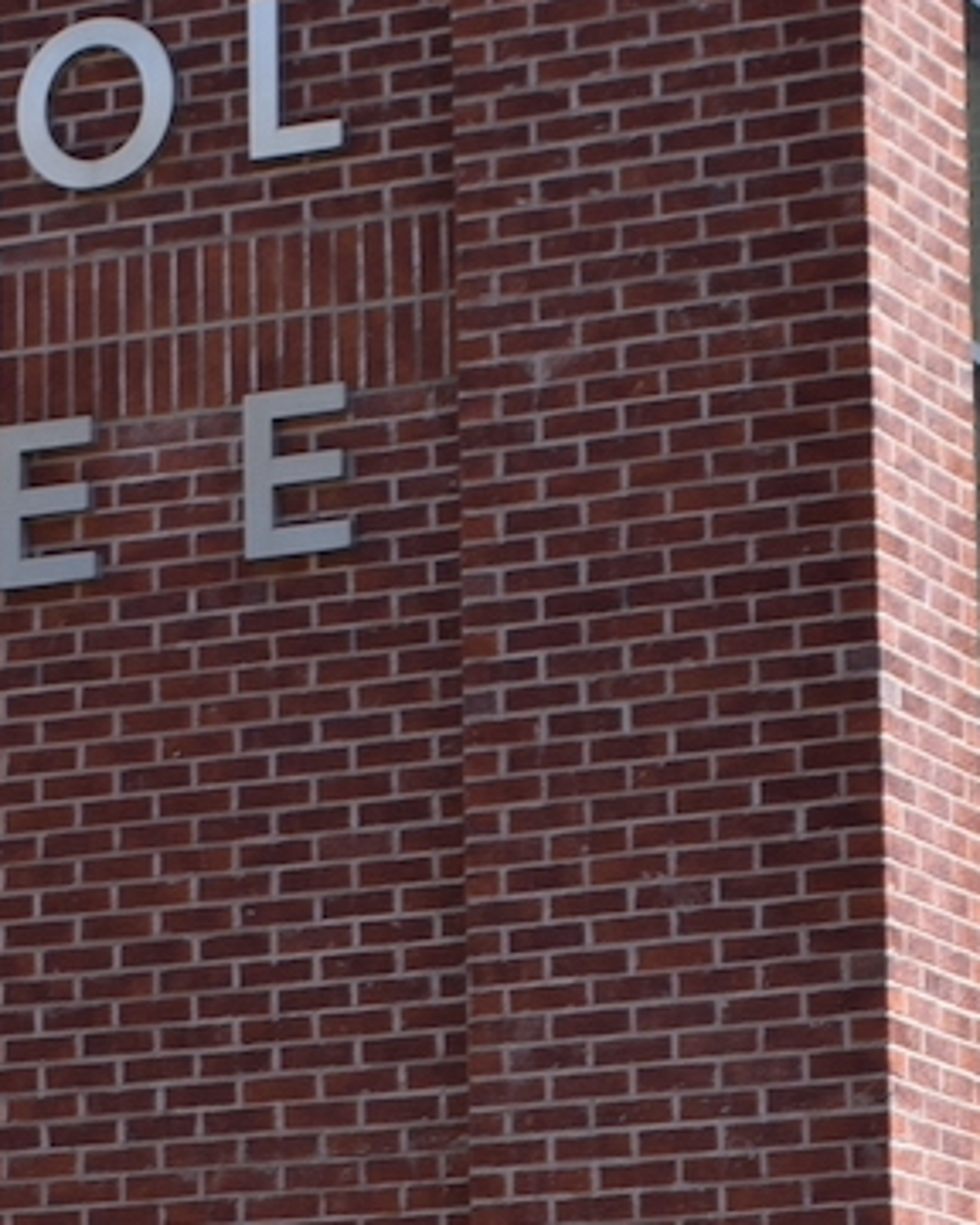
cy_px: 1262
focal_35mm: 172
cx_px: 323
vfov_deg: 11.1
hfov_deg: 9.0
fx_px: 6236
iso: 100
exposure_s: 1/200
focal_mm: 22
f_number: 8
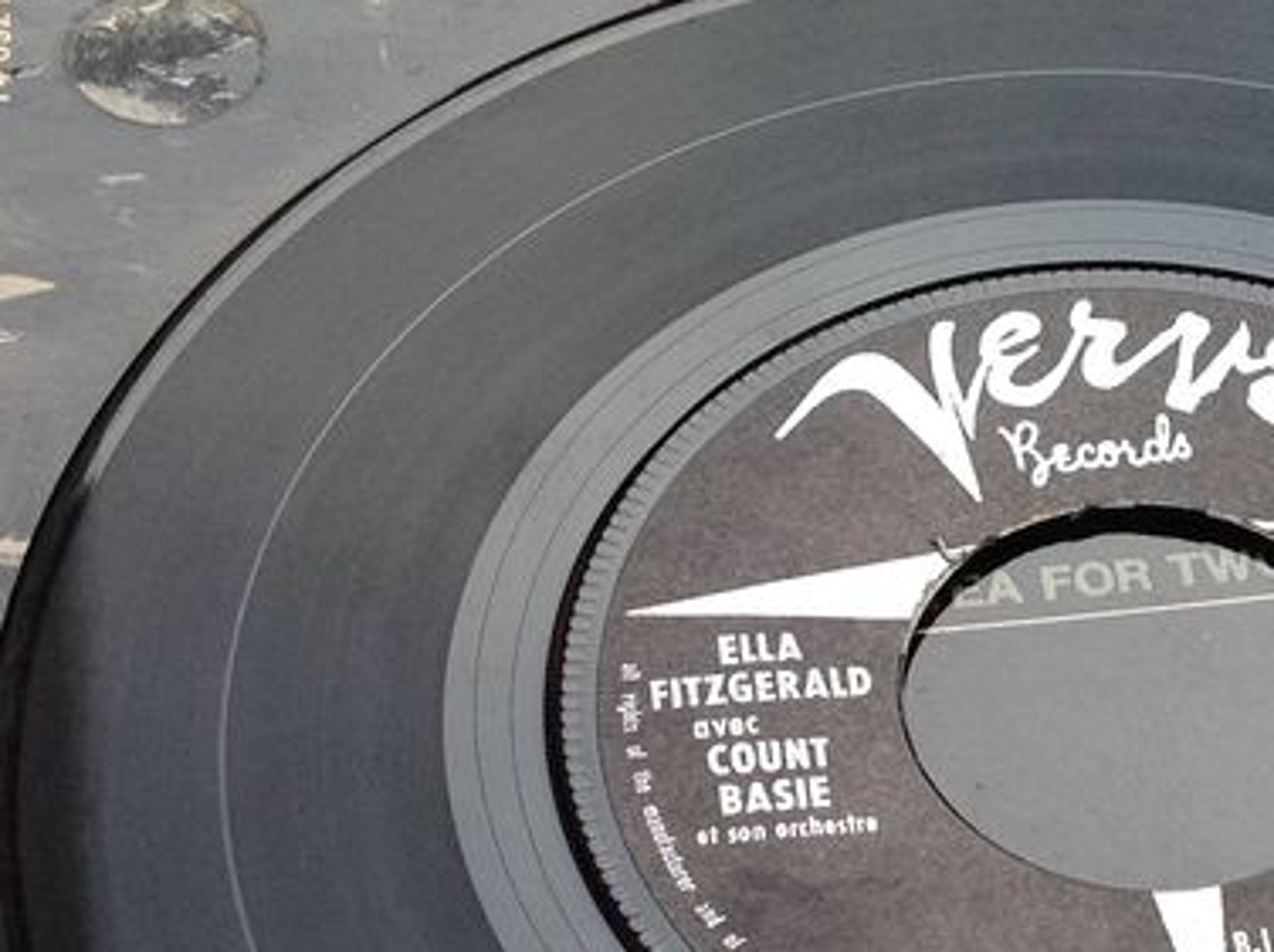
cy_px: 866
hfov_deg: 20.7
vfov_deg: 15.7
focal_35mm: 93
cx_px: 1125
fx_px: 3418
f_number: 2.4
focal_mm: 4.28
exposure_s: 1/120
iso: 100
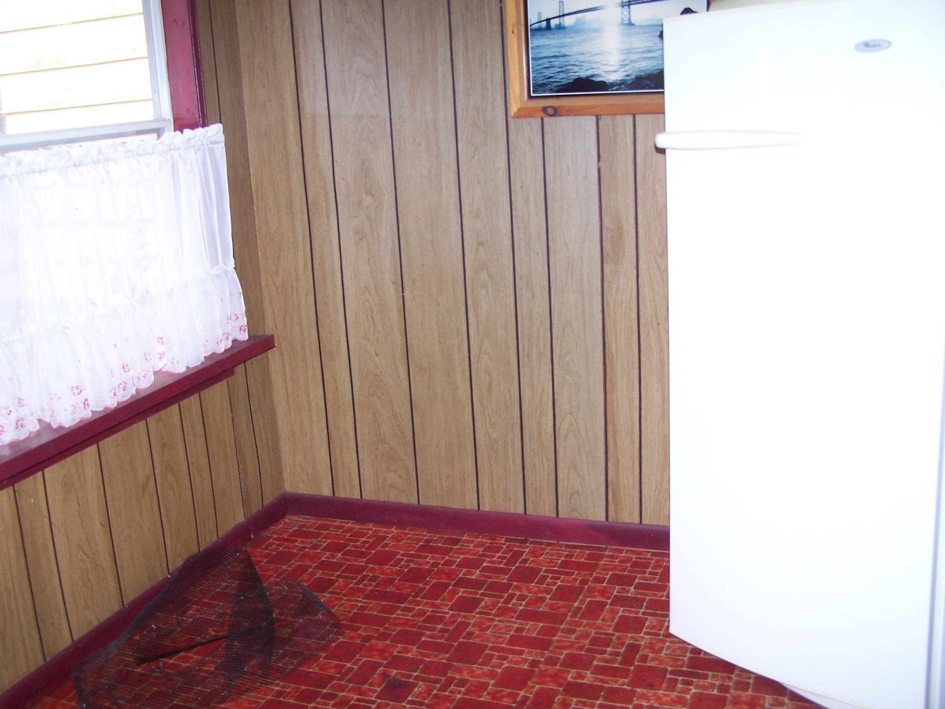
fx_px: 1037
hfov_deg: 49.0
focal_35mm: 38
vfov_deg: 37.7
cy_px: 354
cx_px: 472
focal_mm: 6.3
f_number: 2.8
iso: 140
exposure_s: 1/60
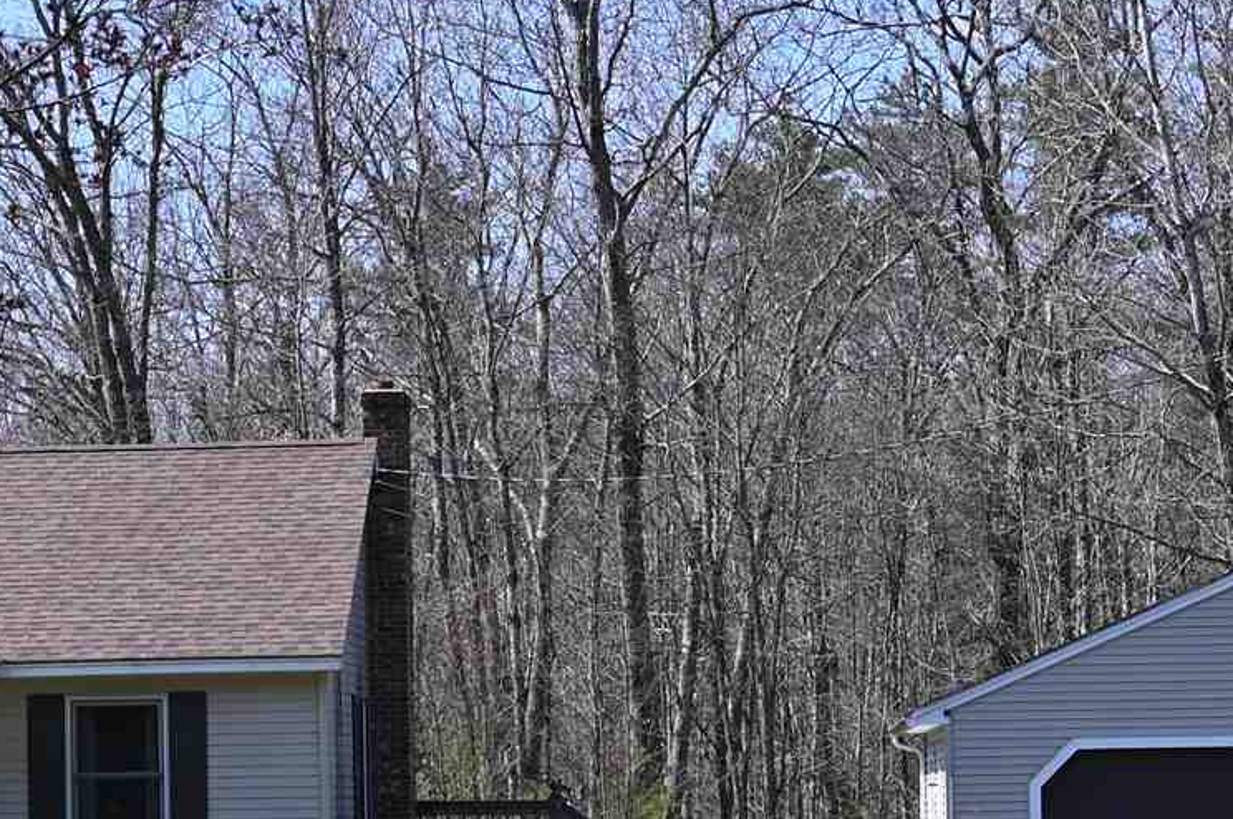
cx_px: 73
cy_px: 742
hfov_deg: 13.0
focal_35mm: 157
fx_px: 5370
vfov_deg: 8.7
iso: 100
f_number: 6.3
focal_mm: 38
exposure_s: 1/320
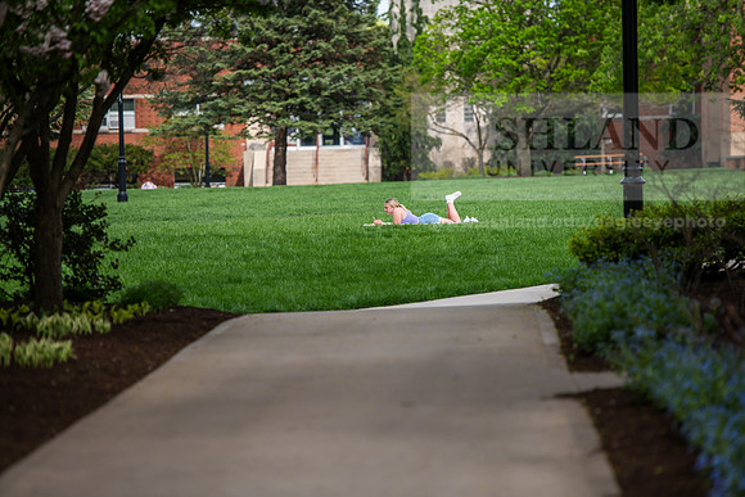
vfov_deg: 7.9
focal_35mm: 175
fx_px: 3622
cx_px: 372
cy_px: 248
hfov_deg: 11.7
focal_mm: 175
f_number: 3.2
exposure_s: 1/400
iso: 100
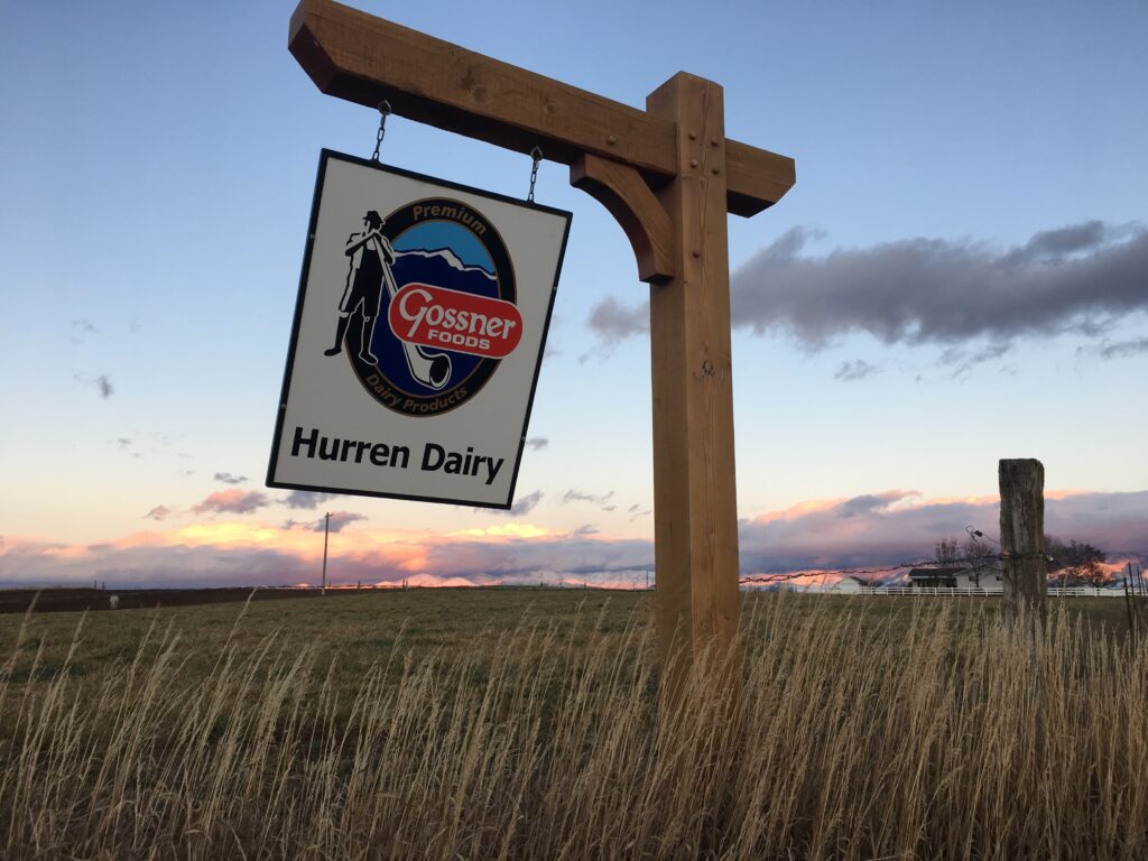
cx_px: 574
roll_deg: -1.7
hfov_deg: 61.7
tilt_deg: +9.8
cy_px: 430
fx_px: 962
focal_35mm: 29
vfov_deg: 48.2
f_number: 2.2
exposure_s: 1/120
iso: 32
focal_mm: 4.15
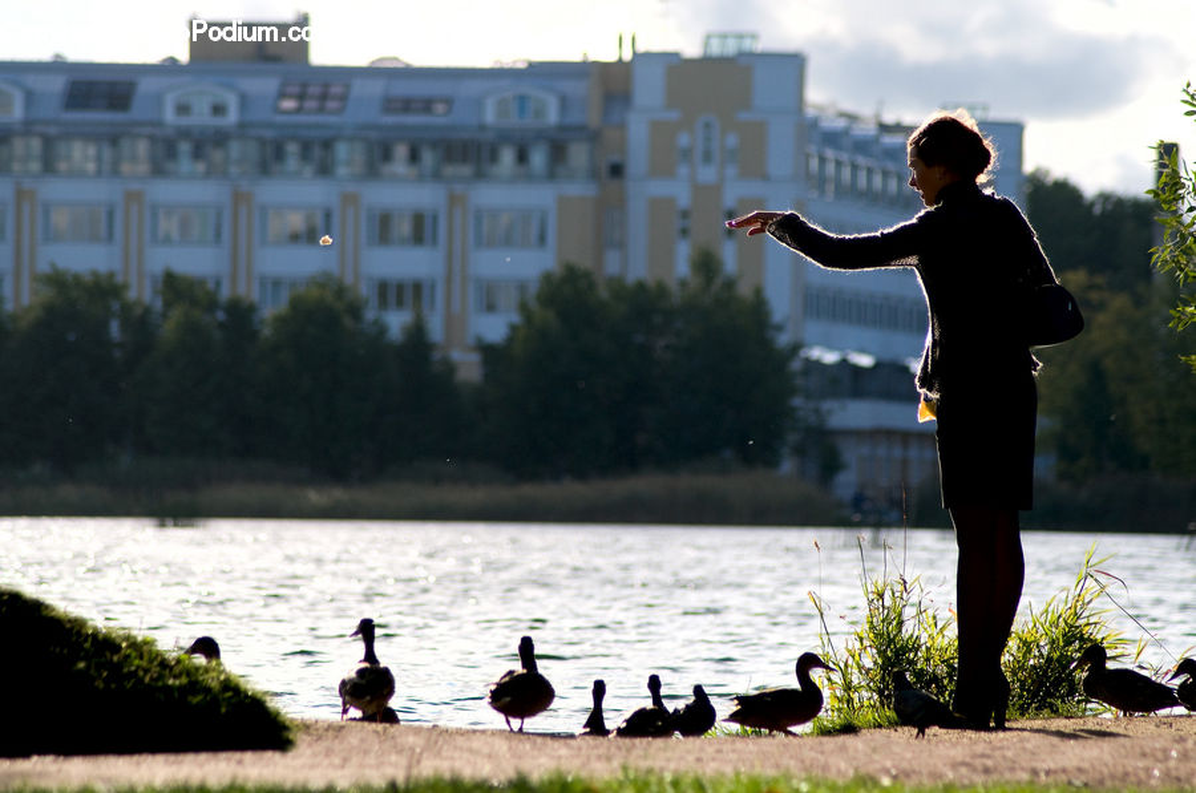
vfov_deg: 5.1
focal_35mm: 270
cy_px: 396
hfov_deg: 7.6
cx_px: 598
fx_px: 8956
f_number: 5.6
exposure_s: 1/1250
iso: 200
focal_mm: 180
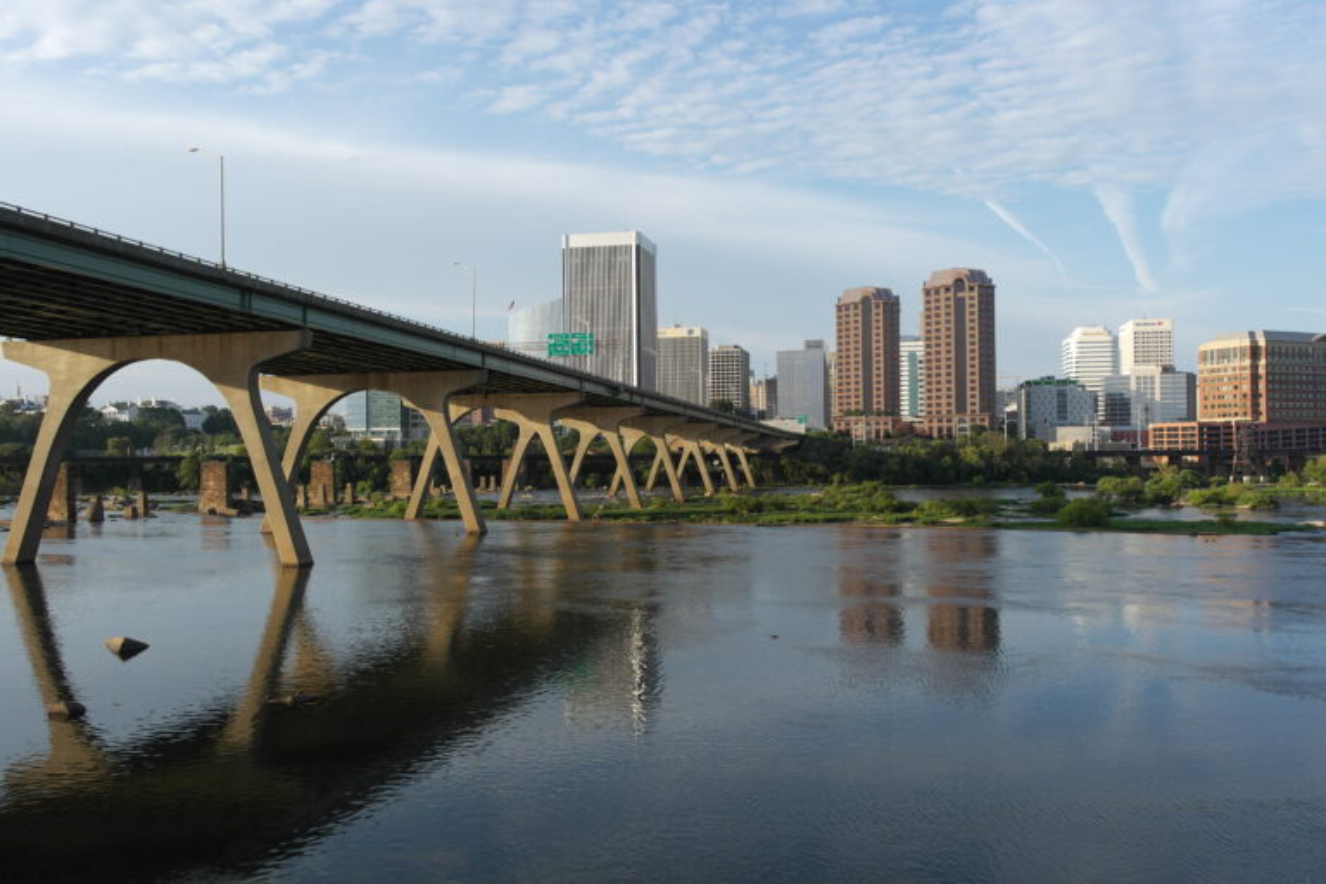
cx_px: 663
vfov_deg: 43.6
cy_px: 442
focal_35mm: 30
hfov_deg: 61.9
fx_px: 1105
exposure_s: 1/200
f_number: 5.6
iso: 100
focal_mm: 20
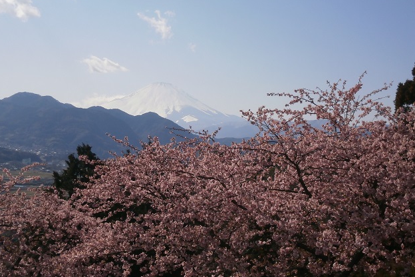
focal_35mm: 64
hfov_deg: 31.4
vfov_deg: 21.2
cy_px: 152
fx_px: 738
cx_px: 205
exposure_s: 1/1600
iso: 80
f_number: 3.9
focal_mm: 10.7
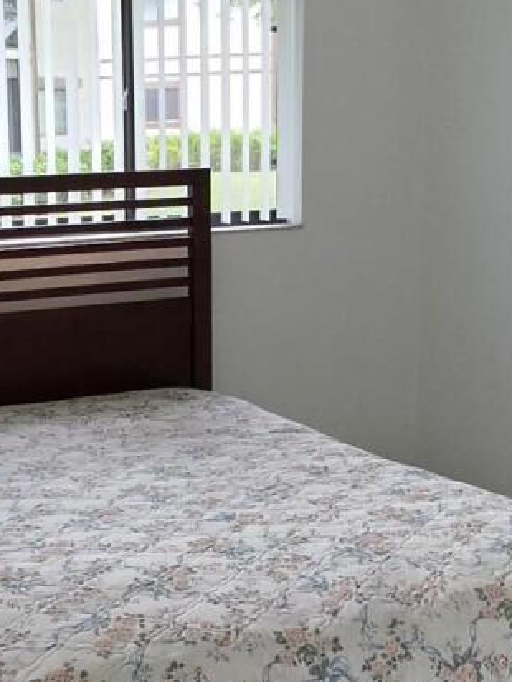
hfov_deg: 23.1
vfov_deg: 30.6
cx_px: 134
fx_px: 1242
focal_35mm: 63
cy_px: 429
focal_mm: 2.2
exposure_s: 1/359
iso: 200
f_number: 1.9
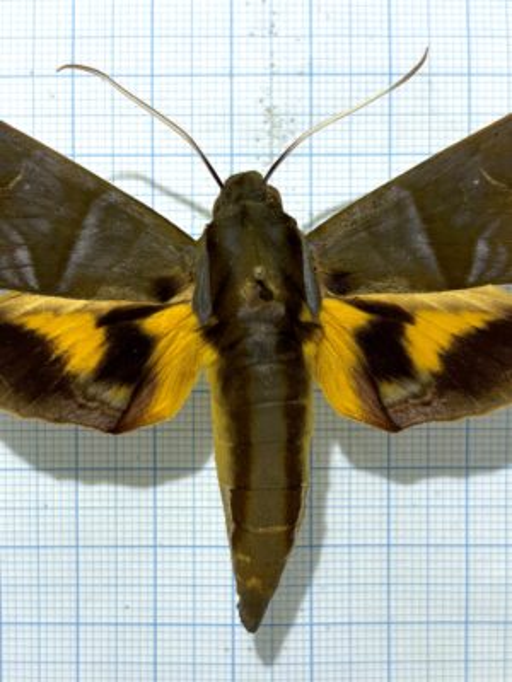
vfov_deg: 67.3
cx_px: 256
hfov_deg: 53.1
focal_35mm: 26
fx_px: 513
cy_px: 341
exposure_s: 1/611
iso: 50
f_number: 1.6
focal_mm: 5.96
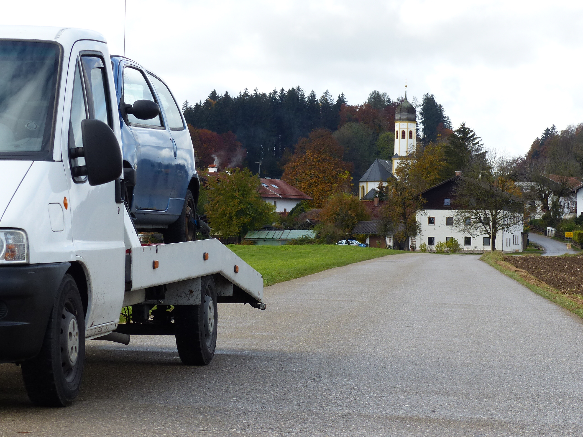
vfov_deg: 11.6
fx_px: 2156
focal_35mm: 128
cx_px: 292
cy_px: 218
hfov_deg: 15.4
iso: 100
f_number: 4
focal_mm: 20.9
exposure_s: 1/400
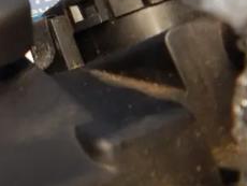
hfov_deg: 26.0
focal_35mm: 64
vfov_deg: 22.4
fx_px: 457
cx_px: -70
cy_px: 17
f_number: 3
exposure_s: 1/30
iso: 400
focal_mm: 4
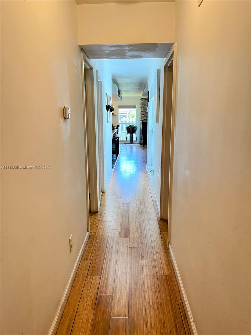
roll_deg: +1.3
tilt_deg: -11.0
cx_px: 126
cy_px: 168
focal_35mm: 26
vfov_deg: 67.3
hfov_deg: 53.1
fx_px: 251
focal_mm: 5.1
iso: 80
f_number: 1.6
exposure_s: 1/60
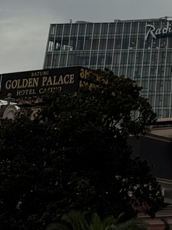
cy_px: -239
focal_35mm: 201
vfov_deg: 9.2
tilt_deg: +23.4
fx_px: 1332
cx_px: 313
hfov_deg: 7.2
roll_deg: -0.3
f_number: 1.78
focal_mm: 6.76
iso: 64
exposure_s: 1/1366
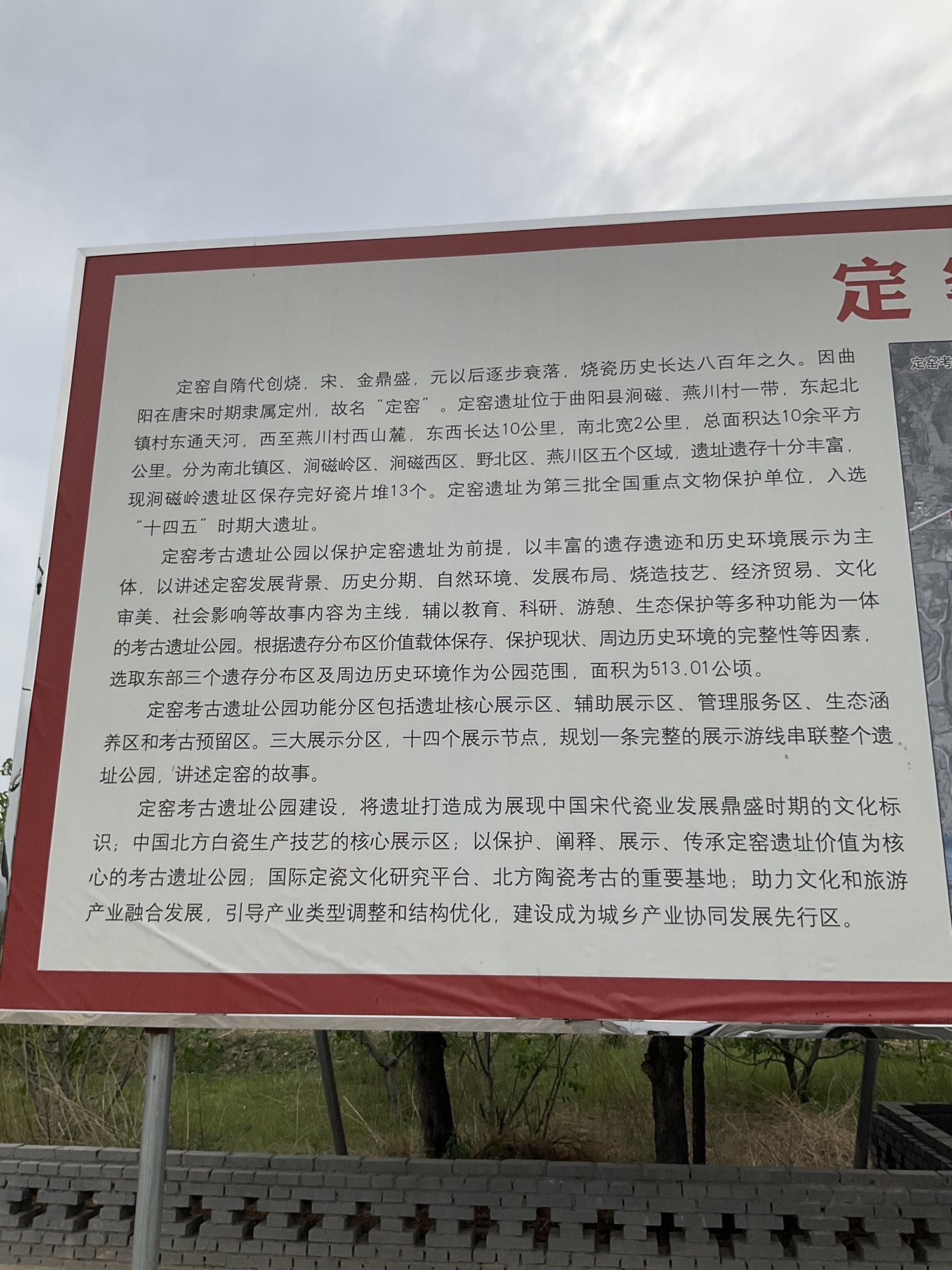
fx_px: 1063
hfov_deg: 48.2
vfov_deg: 61.7
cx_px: 476
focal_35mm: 29
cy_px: 635
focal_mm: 3
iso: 16
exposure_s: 1/1279
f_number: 1.8
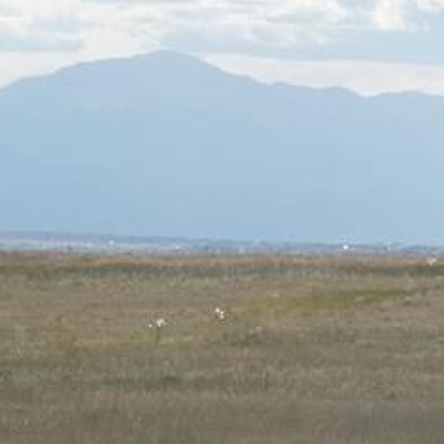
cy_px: 281
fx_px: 6414
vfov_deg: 4.0
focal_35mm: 442
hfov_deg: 4.0
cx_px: 312
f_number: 5.1
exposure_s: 1/640
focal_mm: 20.6
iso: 80
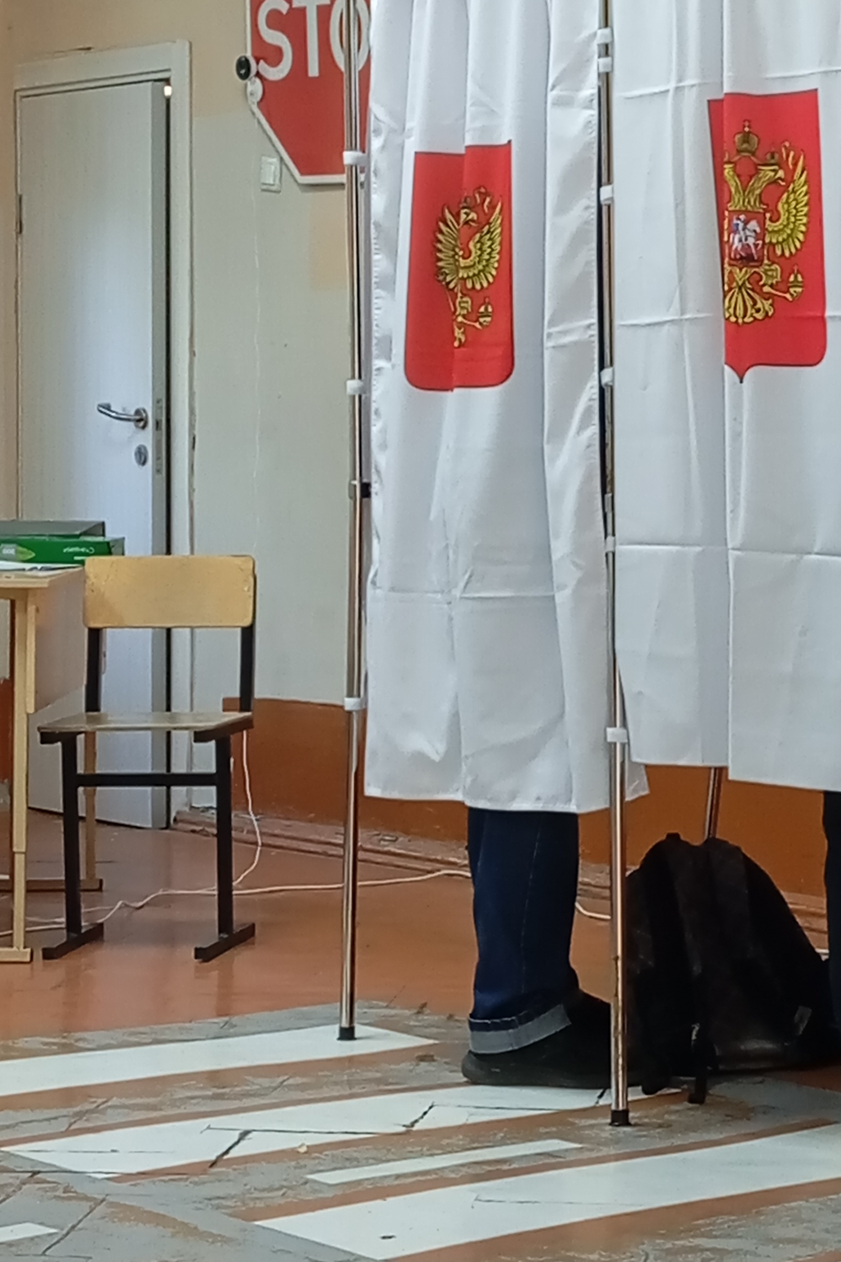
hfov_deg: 13.1
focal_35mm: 104
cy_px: 543
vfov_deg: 19.6
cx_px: 763
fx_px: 3645
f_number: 1.8
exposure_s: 1/50
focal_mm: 4.22
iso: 525
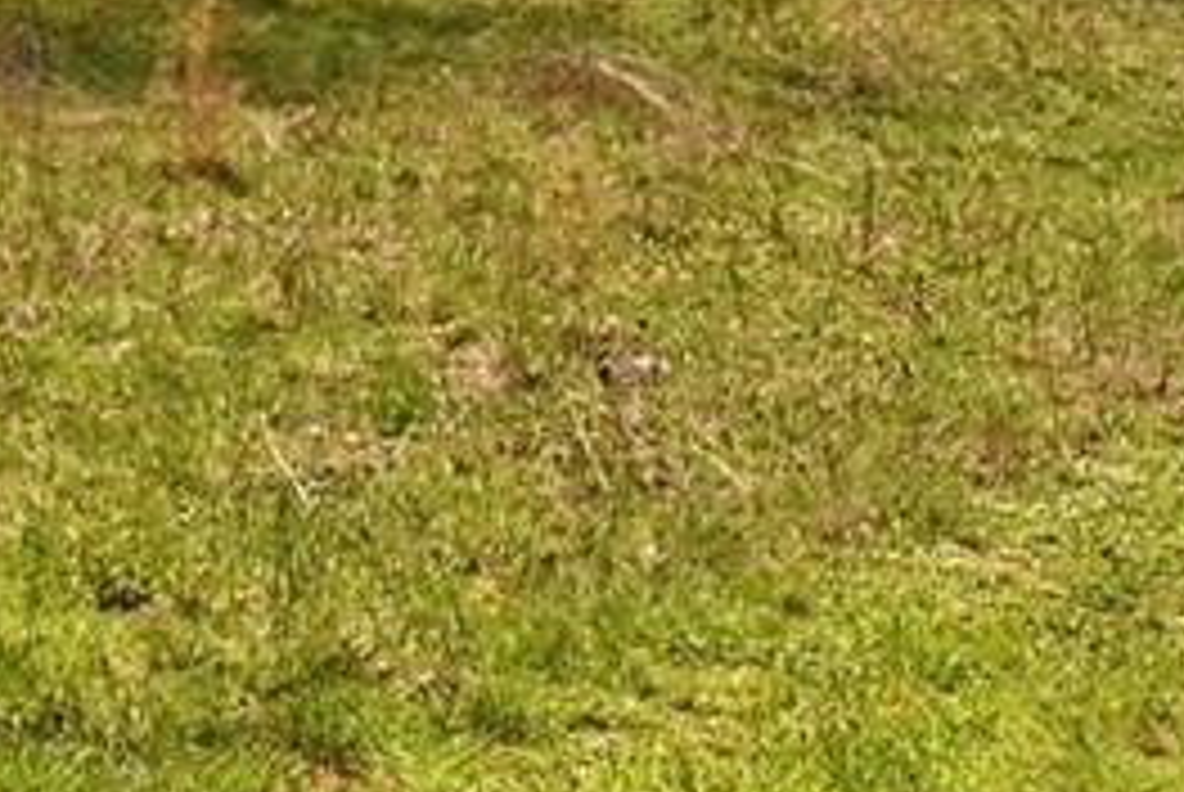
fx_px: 7935
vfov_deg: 5.6
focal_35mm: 241
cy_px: -497
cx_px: 1103
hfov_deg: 8.5
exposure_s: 1/2500
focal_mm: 62
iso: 4000
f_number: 13
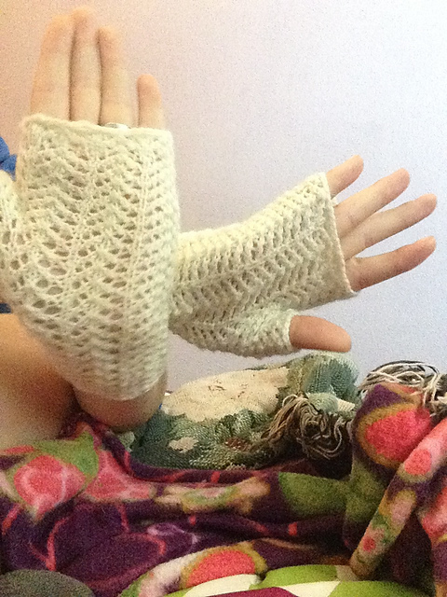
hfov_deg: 40.7
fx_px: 603
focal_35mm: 35
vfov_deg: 52.6
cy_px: 298
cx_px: 224
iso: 500
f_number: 2.4
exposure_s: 1/15
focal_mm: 2.18
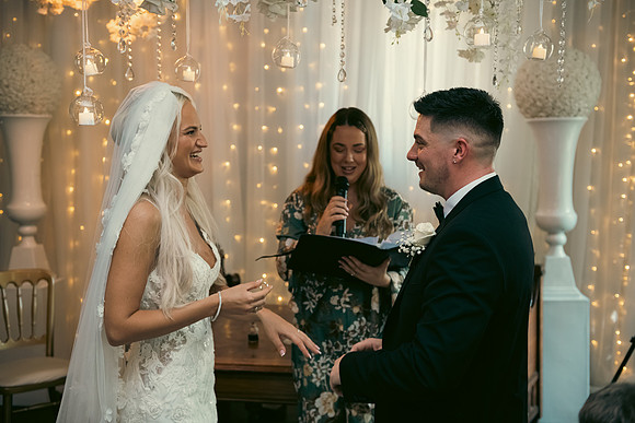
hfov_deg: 44.5
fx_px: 776
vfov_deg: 30.5
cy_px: 212
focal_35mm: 44
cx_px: 318
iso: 1250
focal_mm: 44
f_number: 3.5
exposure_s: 1/160
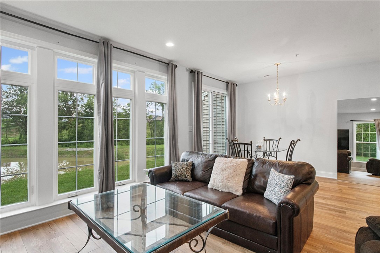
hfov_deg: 86.9
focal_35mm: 19
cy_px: 126
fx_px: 201
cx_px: 190
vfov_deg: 64.5
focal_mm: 19
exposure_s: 1/60
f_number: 10
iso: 1250
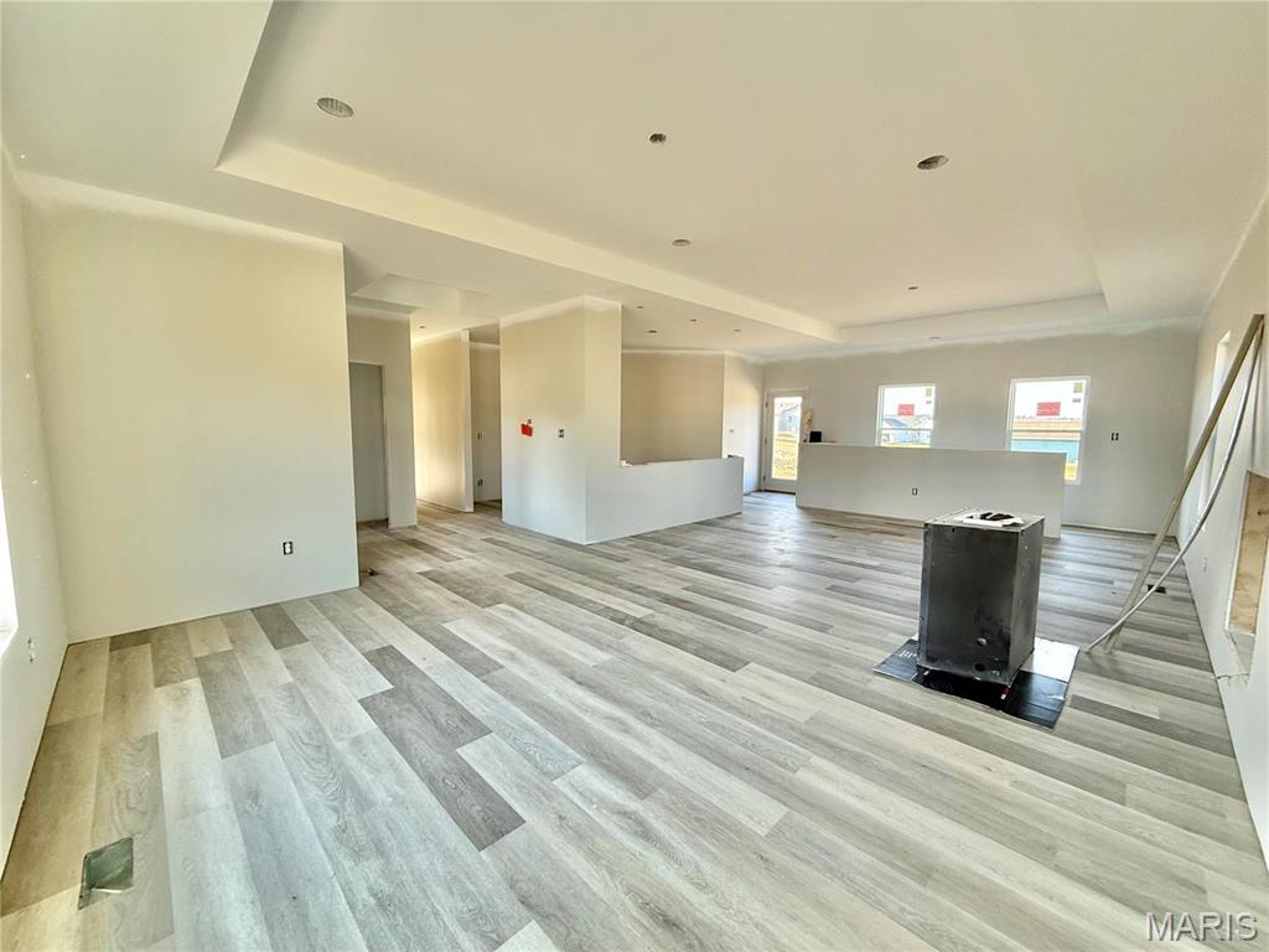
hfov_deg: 102.1
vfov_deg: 85.7
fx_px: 513
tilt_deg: -5.3
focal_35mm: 14
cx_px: 634
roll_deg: -1.6
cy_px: 476
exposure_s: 1/99
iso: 125
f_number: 2.2
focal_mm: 2.22
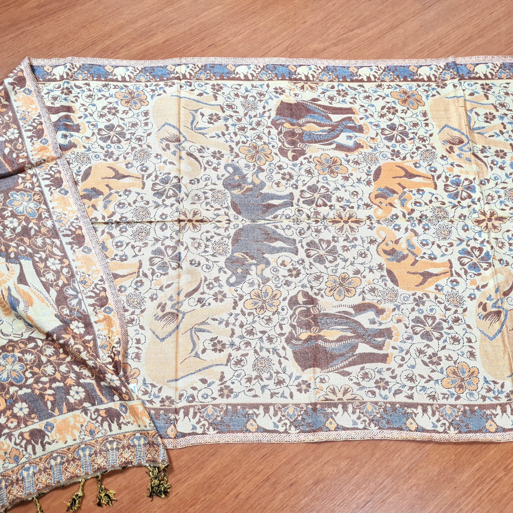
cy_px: 256
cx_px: 243
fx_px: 520
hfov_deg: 52.5
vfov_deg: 52.5
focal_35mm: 31
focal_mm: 5.4
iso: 200
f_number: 1.8
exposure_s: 1/60
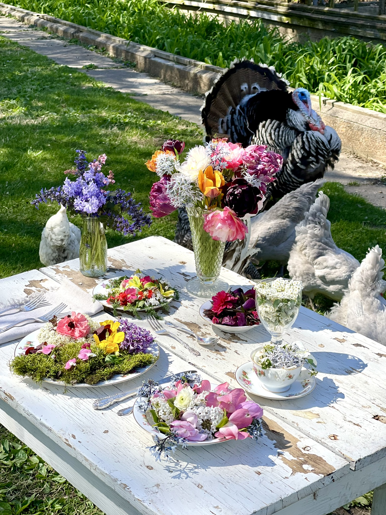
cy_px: 258
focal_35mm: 64
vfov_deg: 30.3
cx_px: 193
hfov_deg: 22.9
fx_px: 952
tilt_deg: -18.9
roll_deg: +0.6
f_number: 2.2
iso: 32
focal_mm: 7.5
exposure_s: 1/1179
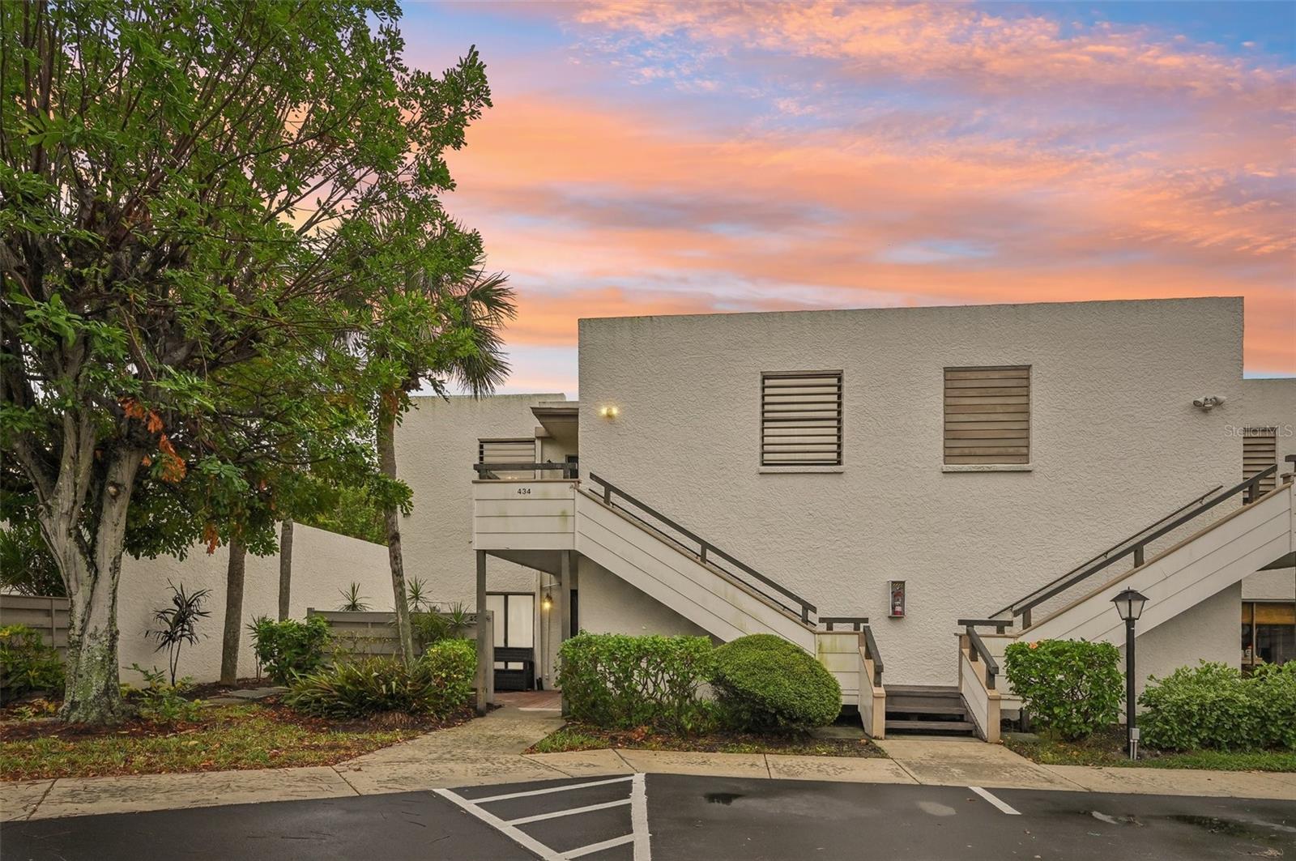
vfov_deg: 67.3
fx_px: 647
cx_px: 648
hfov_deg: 90.1
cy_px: 430
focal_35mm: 18
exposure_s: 1/400
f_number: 8
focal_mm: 18
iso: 400
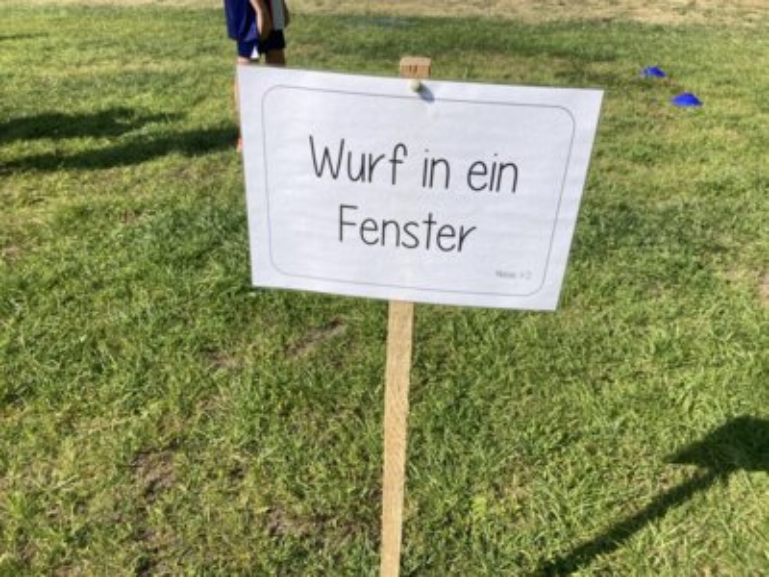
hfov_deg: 63.4
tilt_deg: -29.7
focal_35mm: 28
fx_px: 622
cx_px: 384
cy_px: 288
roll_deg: -0.7
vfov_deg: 49.7
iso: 20
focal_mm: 3.99
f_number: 1.8
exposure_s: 1/2558
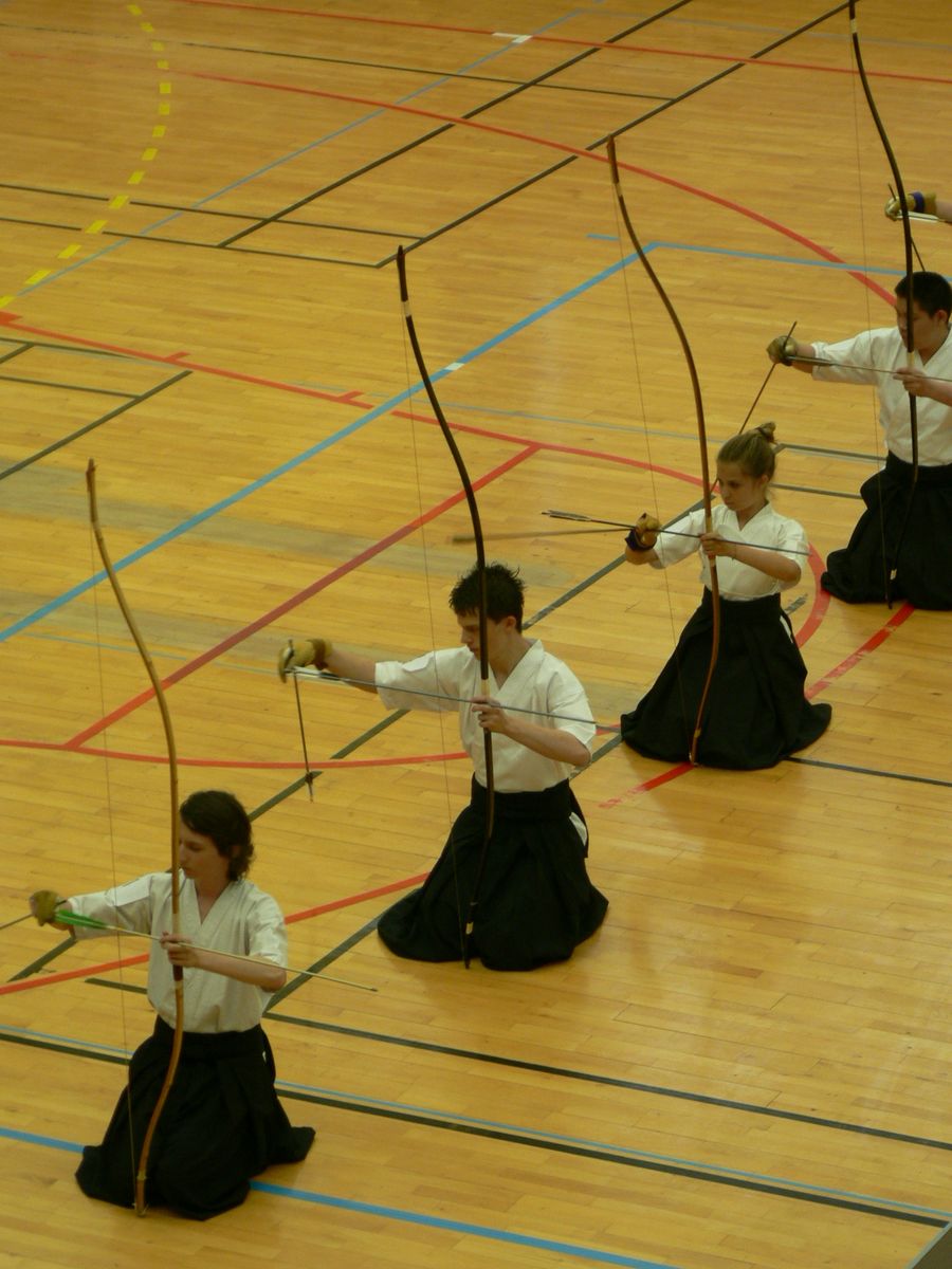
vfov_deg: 12.6
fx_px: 5757
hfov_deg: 9.5
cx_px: 476
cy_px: 634
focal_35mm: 157
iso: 100
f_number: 3.3
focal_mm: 26.2
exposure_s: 1/30
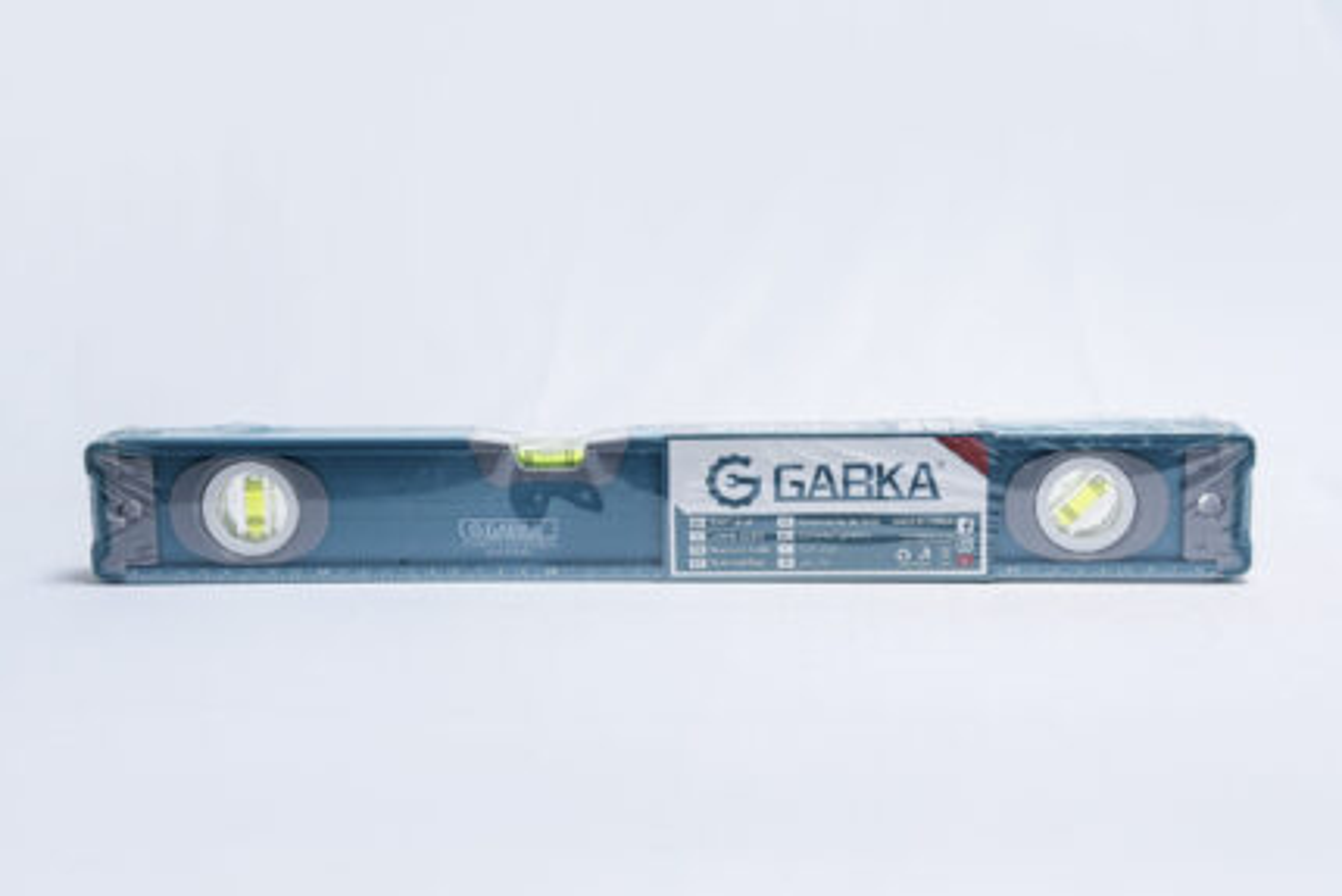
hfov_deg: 38.2
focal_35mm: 52
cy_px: 448
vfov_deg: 26.0
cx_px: 671
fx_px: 1939
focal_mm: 52
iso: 3200
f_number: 9
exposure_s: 1/200
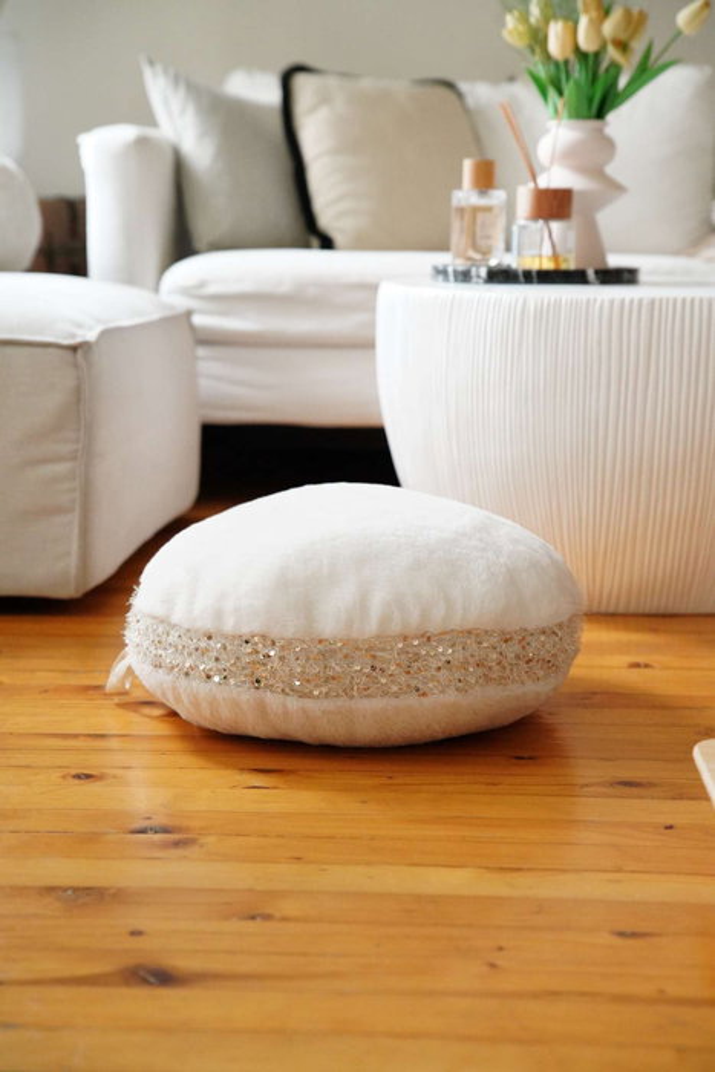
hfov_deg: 20.3
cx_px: 358
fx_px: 1995
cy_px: 536
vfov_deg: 30.1
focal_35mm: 67
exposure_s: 1/100
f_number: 4
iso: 8000
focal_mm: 67
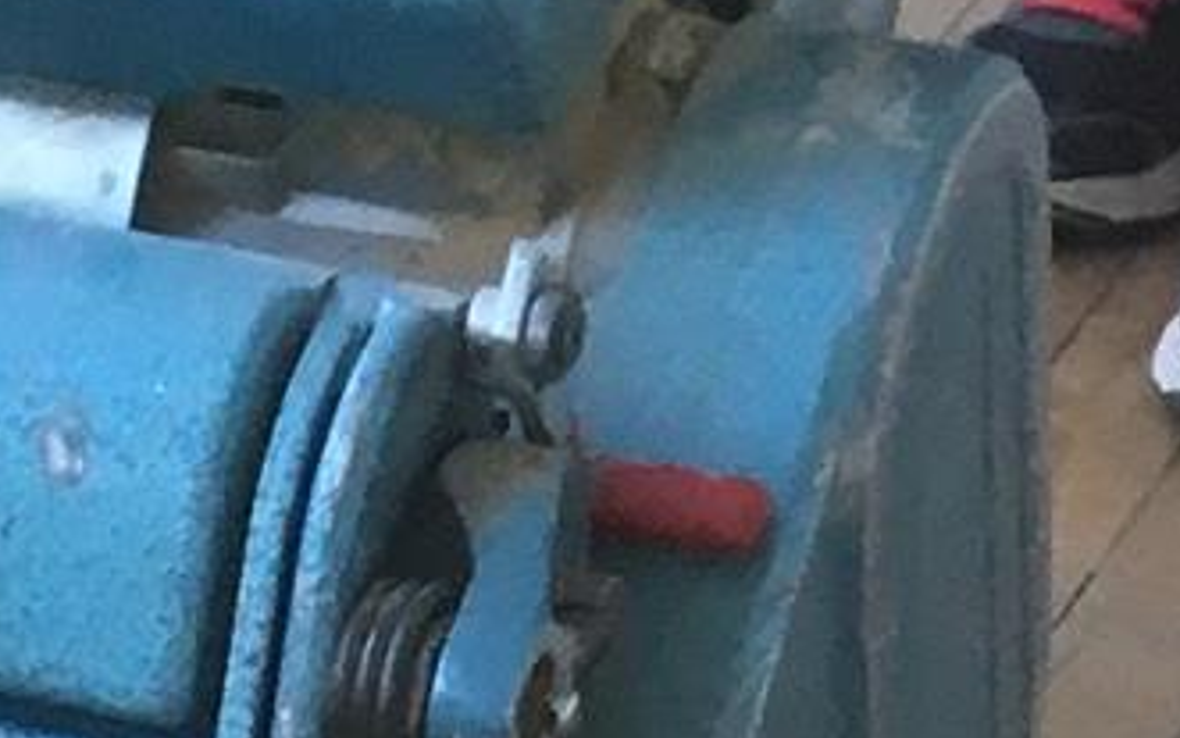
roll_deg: +0.7
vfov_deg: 4.7
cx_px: -346
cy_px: 3544
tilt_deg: -42.6
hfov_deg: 8.7
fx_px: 7655
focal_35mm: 238
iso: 50
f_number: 2.2
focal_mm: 4.15
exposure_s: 1/33
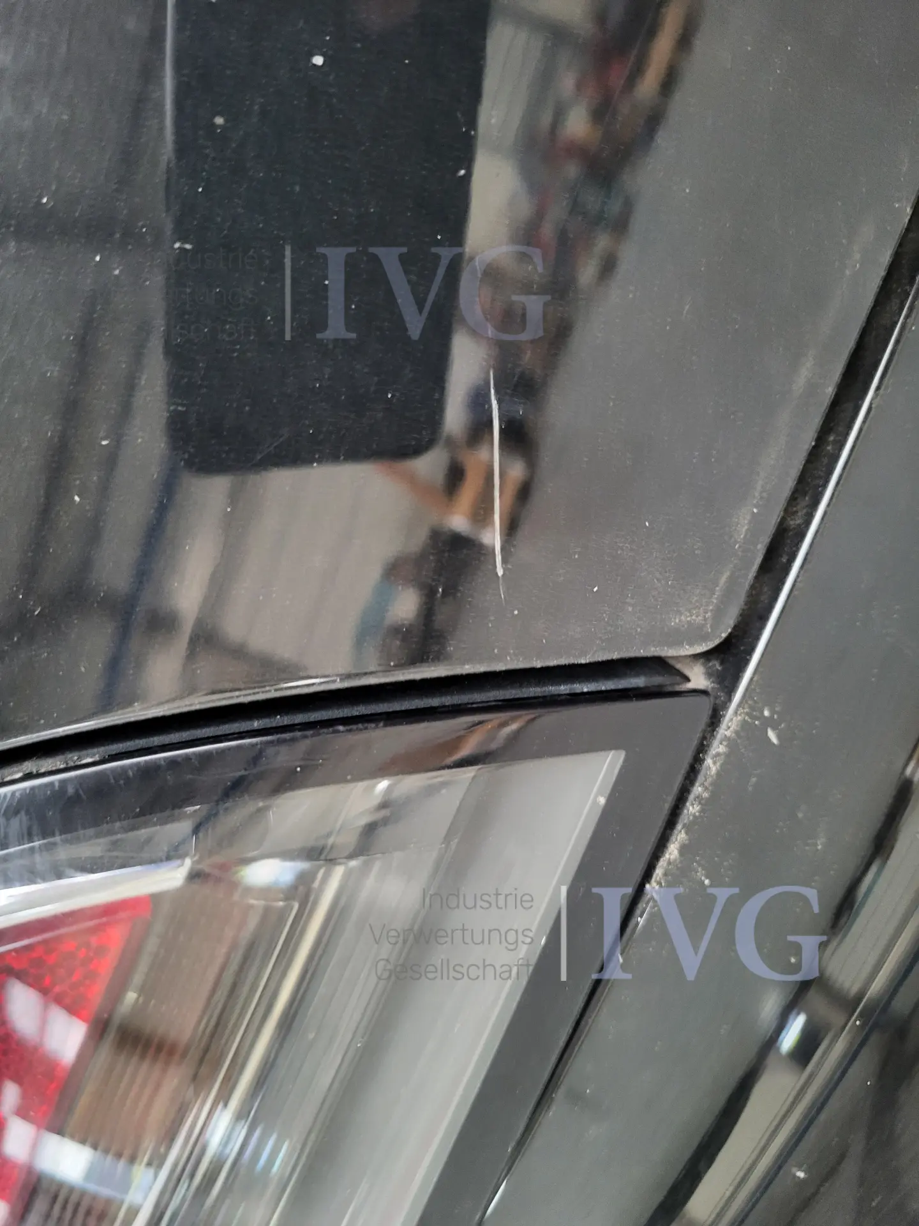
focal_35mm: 26
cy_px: 613
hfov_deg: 53.1
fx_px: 920
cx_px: 460
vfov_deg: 67.3
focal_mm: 5.4
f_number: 1.8
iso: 640
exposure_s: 1/25
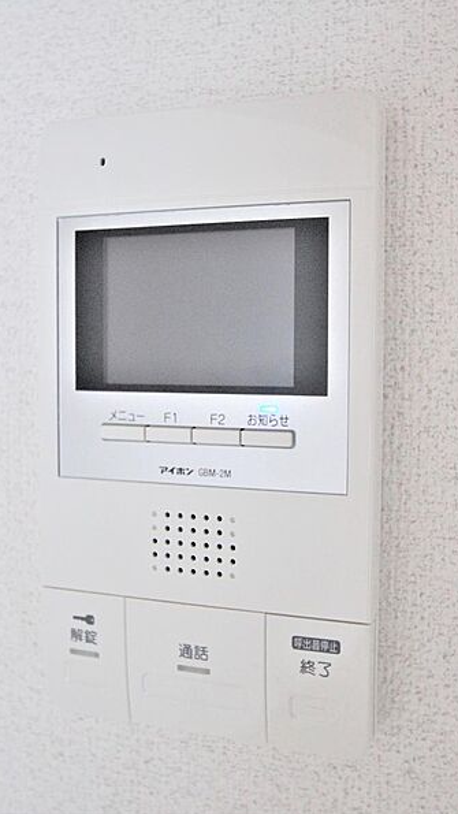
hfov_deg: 31.2
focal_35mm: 38
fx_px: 820
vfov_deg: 52.8
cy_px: 409
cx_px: 202
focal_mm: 24
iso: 800
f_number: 4.5
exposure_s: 1/40
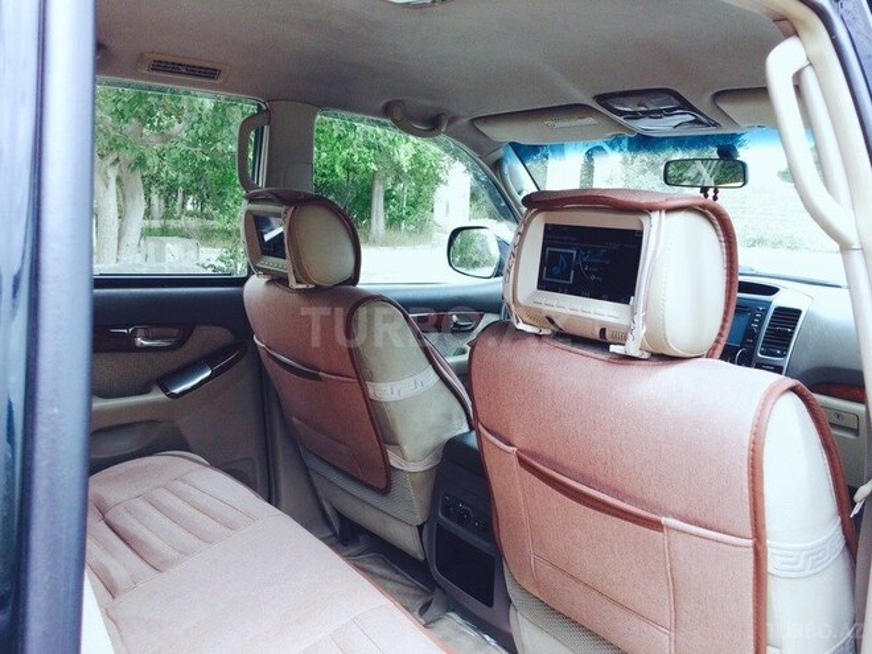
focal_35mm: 29
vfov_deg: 48.2
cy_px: 327
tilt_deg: -10.9
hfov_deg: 61.7
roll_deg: -1.7
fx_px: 731
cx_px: 436
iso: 32
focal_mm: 4.15
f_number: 2.2
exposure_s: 1/366
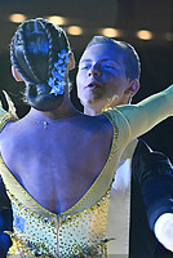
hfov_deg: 3.1
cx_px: 30
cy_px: 298
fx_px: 3225
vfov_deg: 4.6
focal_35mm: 449
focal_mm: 155
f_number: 4.8
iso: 3200
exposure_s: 1/320
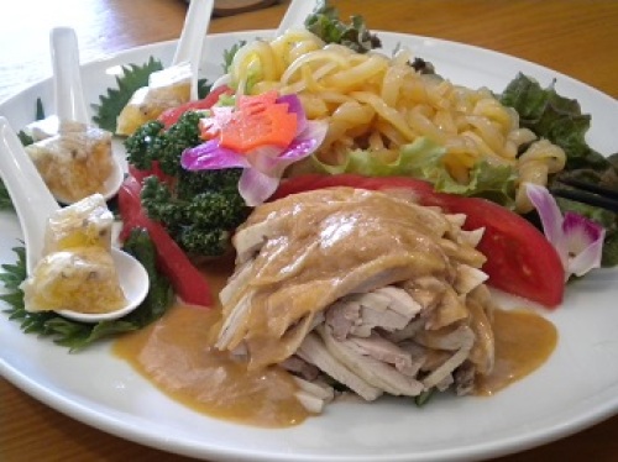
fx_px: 927
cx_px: 309
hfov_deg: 36.9
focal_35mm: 52
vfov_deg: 28.0
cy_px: 231
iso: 400
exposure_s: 1/18.5
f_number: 3.9
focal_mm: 9.3
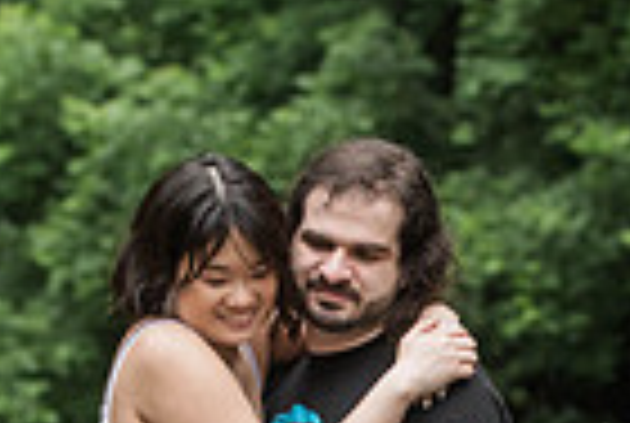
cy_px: 627
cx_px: 449
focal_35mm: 379
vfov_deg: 3.6
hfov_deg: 5.4
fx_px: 6647
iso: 1600
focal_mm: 86
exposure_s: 1/250
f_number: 4
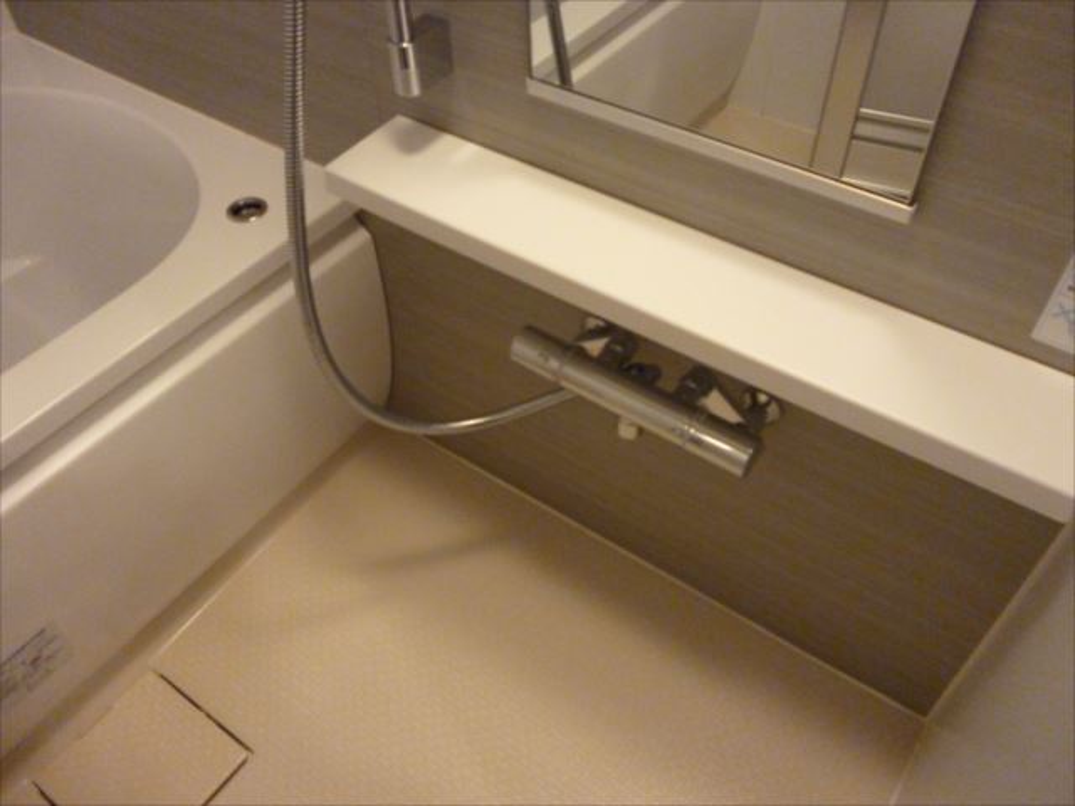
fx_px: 870
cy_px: 403
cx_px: 538
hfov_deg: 63.4
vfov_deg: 49.7
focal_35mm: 28
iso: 800
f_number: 3.1
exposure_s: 1/60
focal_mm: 5
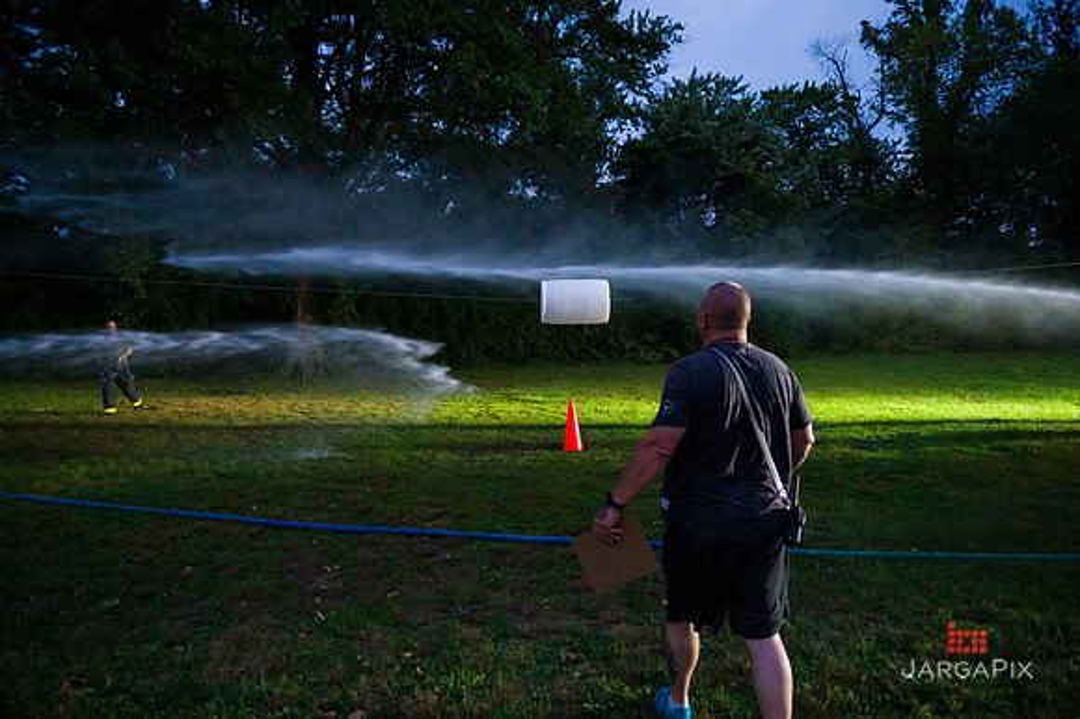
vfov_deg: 53.1
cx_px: 540
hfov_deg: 73.8
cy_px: 360
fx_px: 720
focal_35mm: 24
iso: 6400
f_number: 3.2
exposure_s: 1/200
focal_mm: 24
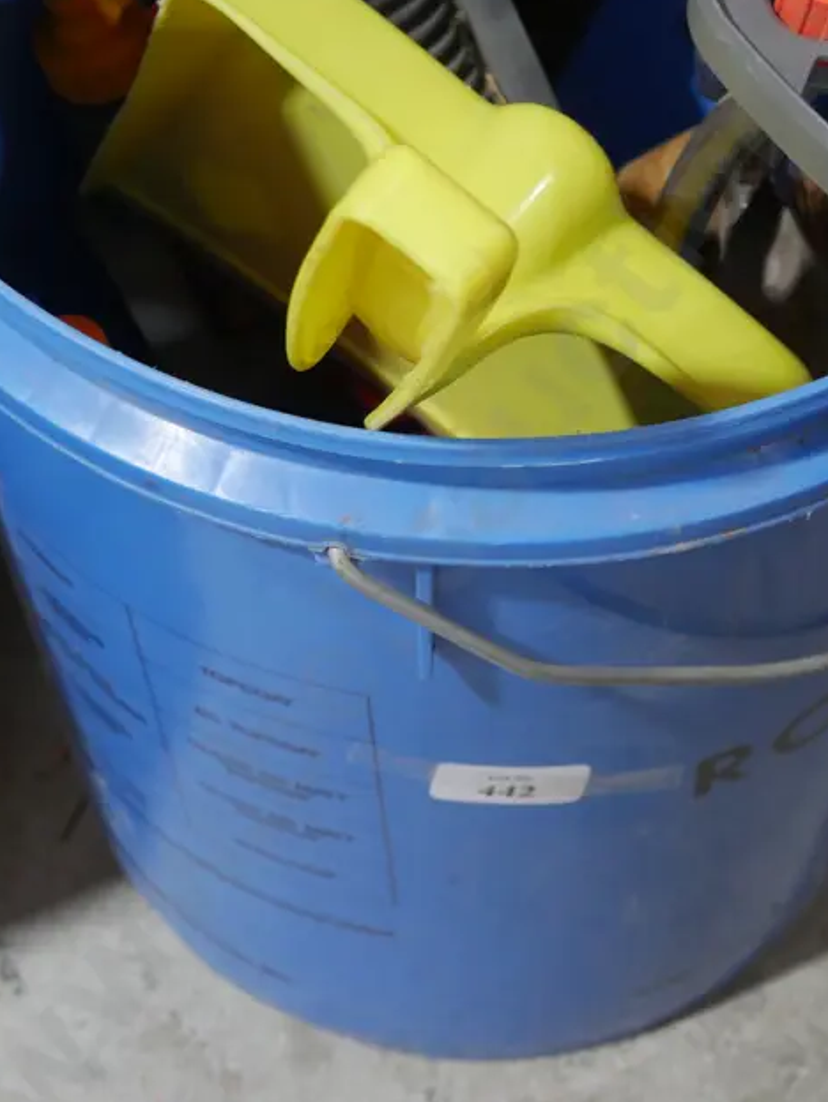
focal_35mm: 92
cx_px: 549
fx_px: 2931
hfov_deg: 16.0
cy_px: 400
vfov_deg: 21.2
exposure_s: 1/60
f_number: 5.3
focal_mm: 28
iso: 1000
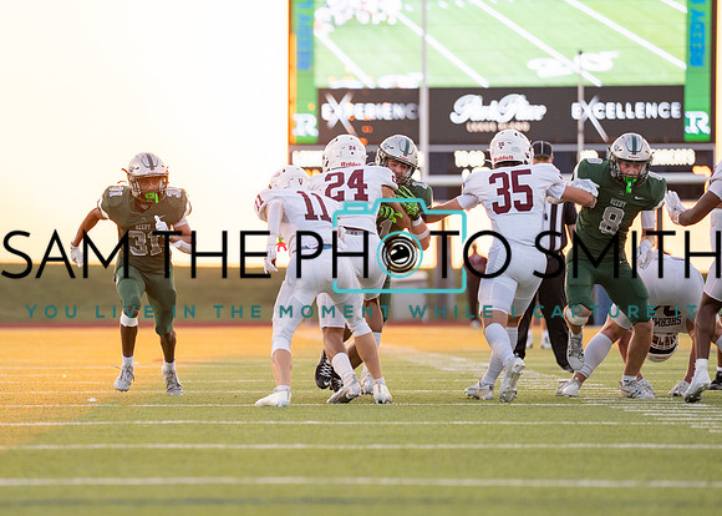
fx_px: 5887
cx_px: 195
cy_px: 247
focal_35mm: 287
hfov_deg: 7.0
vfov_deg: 5.0
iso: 640
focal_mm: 200
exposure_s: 1/1250
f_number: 2.8
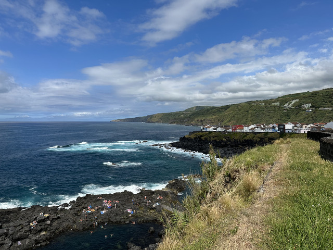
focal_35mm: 24
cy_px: 125
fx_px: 231
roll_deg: -0.3
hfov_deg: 71.6
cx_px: 166
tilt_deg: -2.2
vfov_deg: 56.8
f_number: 1.78
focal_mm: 6.86
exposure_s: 1/7576
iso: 80
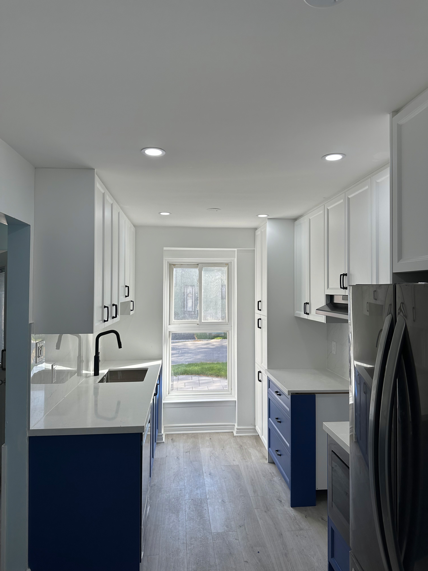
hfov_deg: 56.8
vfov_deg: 71.6
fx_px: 396
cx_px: 214
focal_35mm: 24
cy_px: 286
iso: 80
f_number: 1.78
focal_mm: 6.86
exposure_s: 1/543
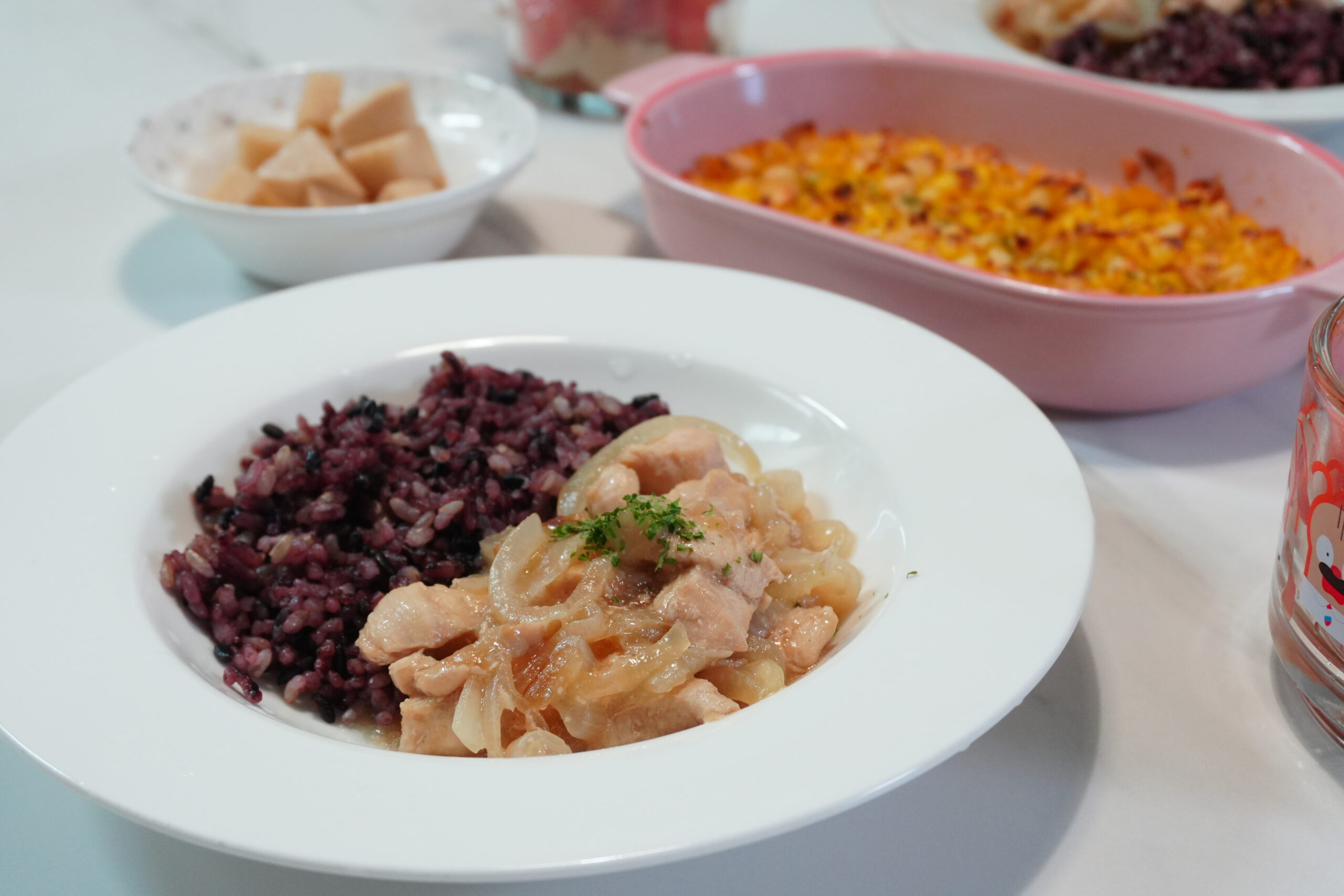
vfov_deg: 26.5
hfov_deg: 38.9
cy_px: 448
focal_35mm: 51
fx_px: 1904
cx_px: 672
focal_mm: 34
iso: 1600
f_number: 6.3
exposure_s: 1/50
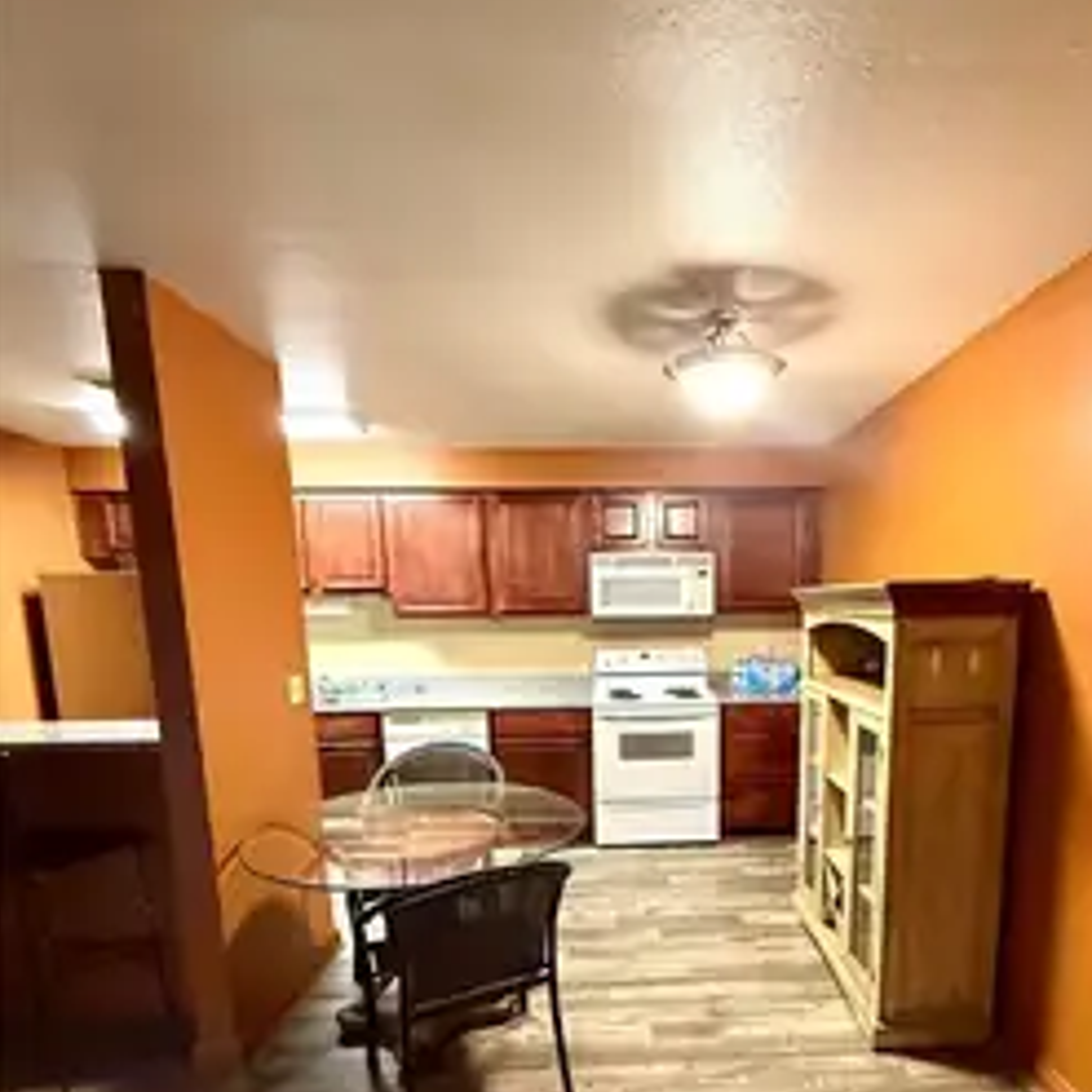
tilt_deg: -8.2
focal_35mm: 20
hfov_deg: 74.0
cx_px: 654
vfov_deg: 72.9
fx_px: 714
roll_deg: +0.5
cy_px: 716
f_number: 2.2
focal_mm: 2.22
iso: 500
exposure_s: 1/60
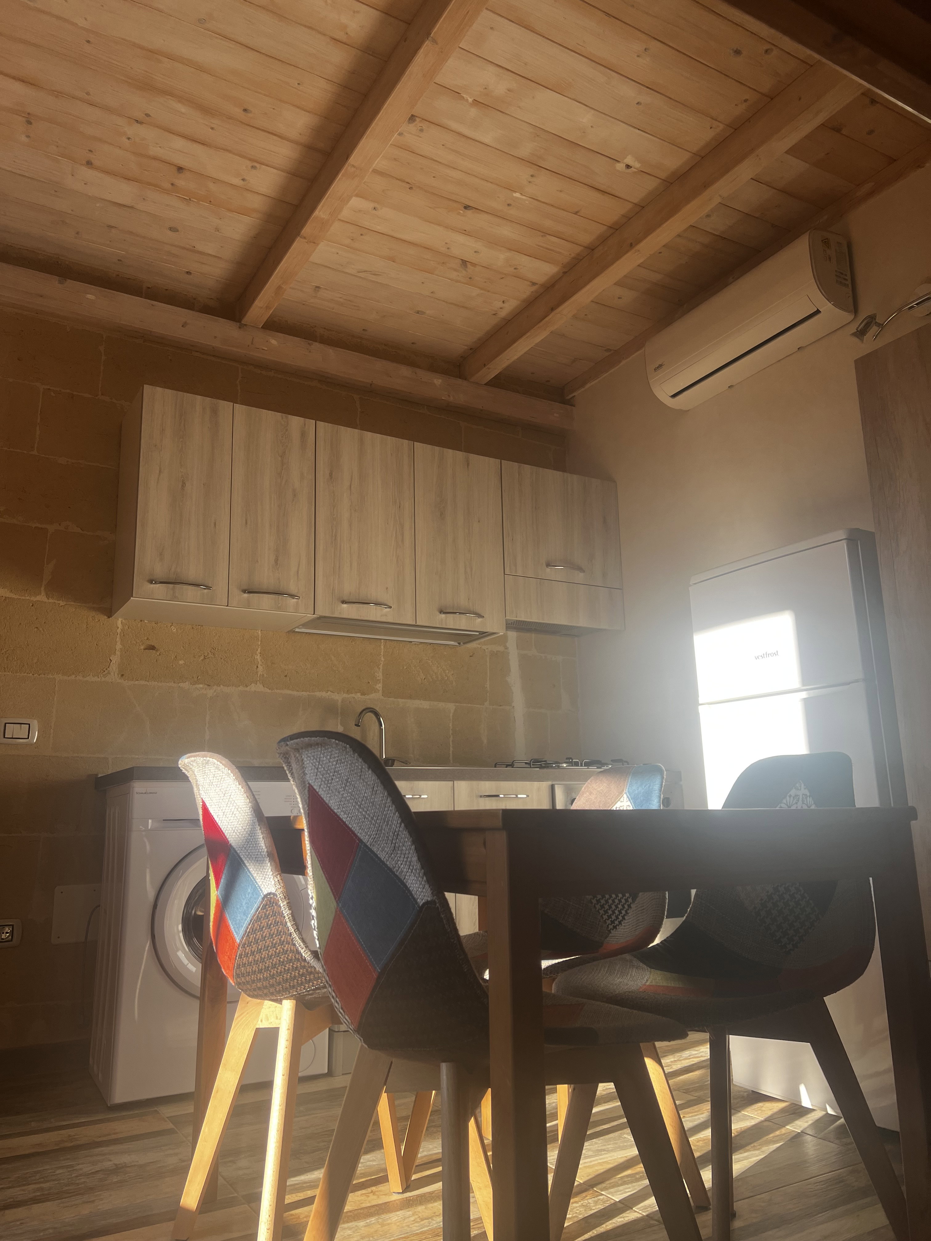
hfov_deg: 53.1
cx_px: 466
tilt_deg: +13.1
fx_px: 932
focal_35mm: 26
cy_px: 620
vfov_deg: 67.3
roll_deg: +0.0
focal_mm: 5.7
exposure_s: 1/324
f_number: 1.5
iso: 50
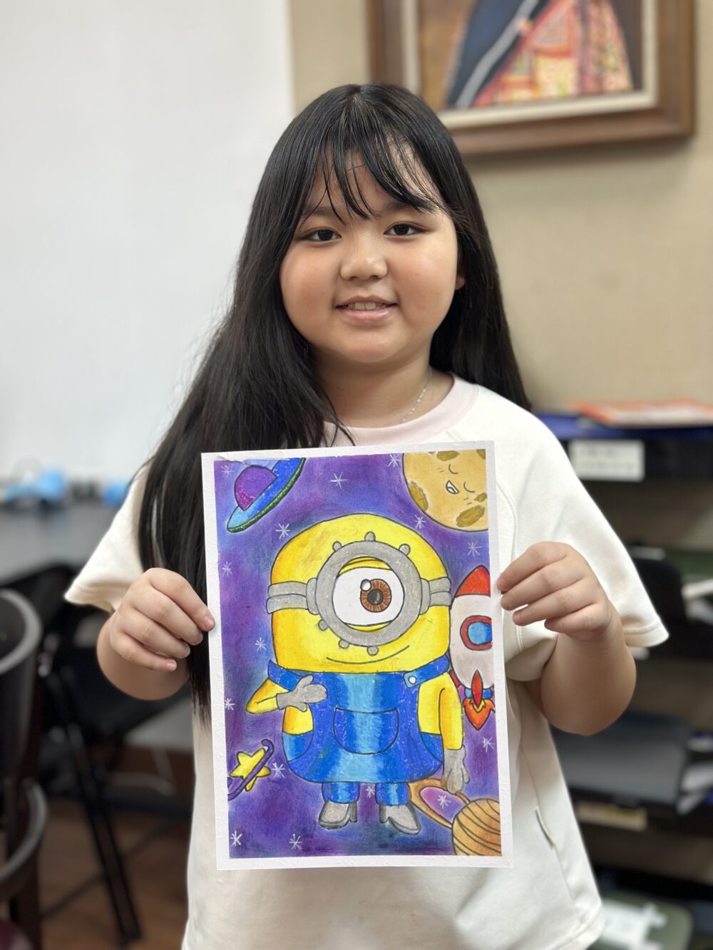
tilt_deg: -10.3
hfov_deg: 30.3
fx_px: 1318
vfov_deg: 39.7
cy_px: 475
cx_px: 356
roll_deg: +1.8
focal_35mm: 48
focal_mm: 6.86
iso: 80
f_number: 1.78
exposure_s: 1/121
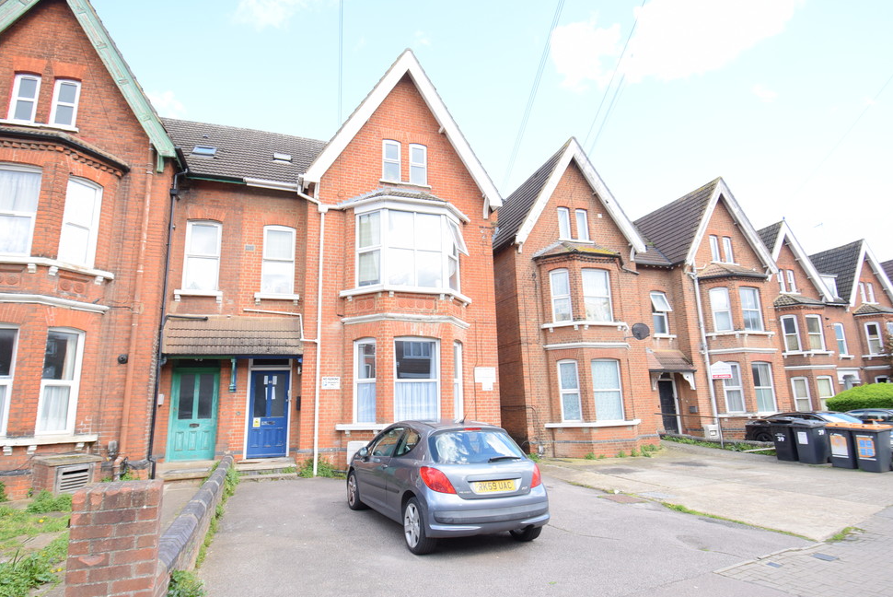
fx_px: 472
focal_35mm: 19
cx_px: 425
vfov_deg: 64.6
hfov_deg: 86.8
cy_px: 307
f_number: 7.1
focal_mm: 12
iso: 400
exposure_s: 1/200
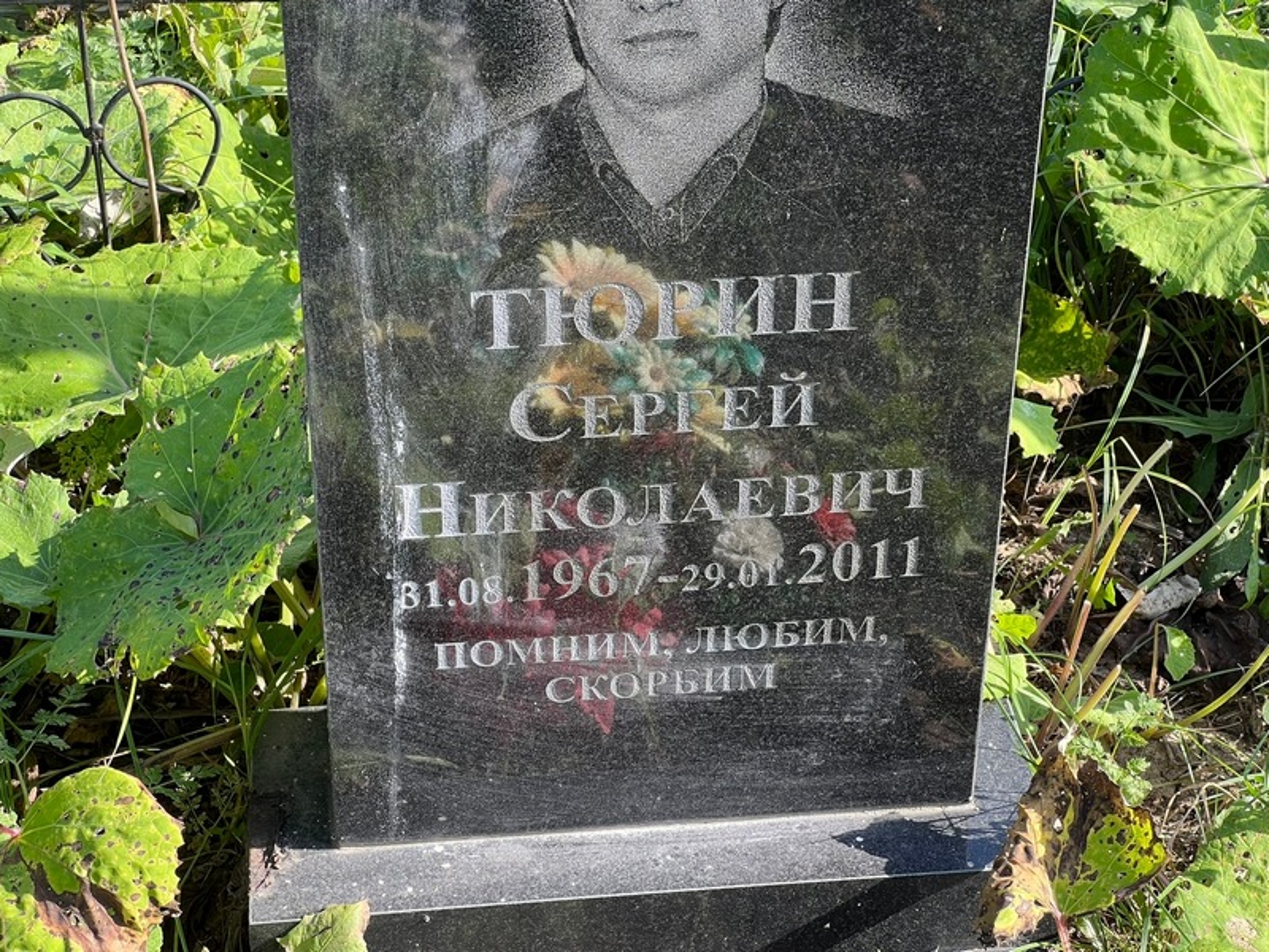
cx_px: 634
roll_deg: -3.0
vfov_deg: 19.1
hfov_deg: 25.3
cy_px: 476
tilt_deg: -34.9
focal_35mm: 77
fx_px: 2823
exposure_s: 1/99
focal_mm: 9
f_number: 2.8
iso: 32
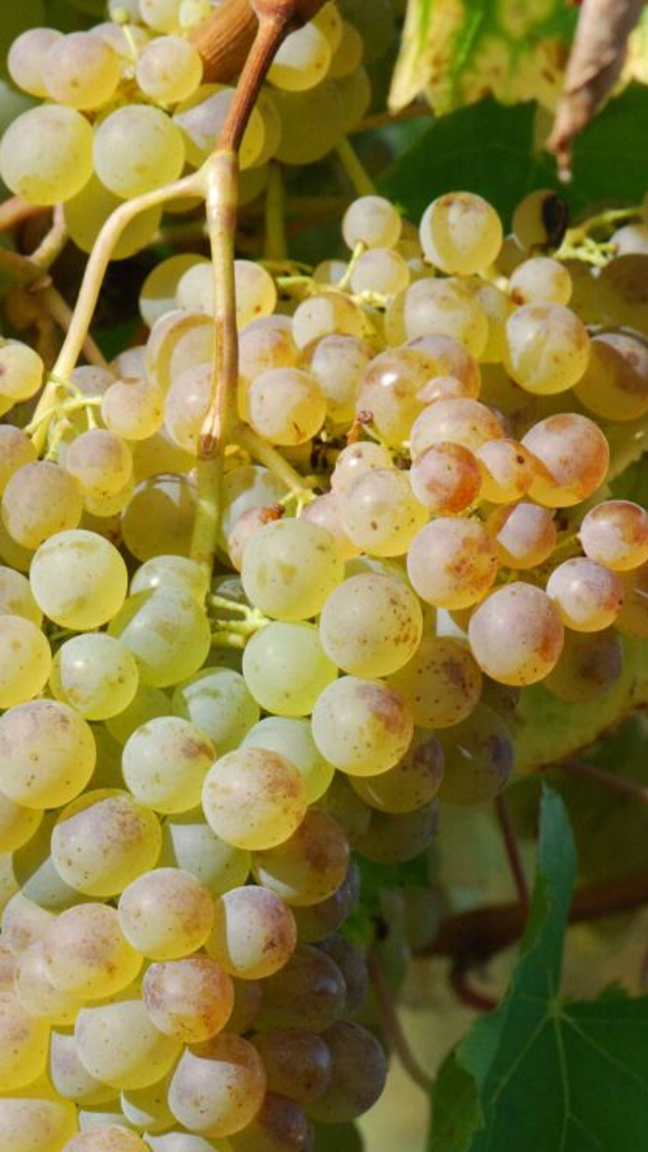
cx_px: 199
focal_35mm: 256
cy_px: 850
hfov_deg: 4.7
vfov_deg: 8.4
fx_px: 7811
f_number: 13
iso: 500
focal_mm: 105
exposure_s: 1/160
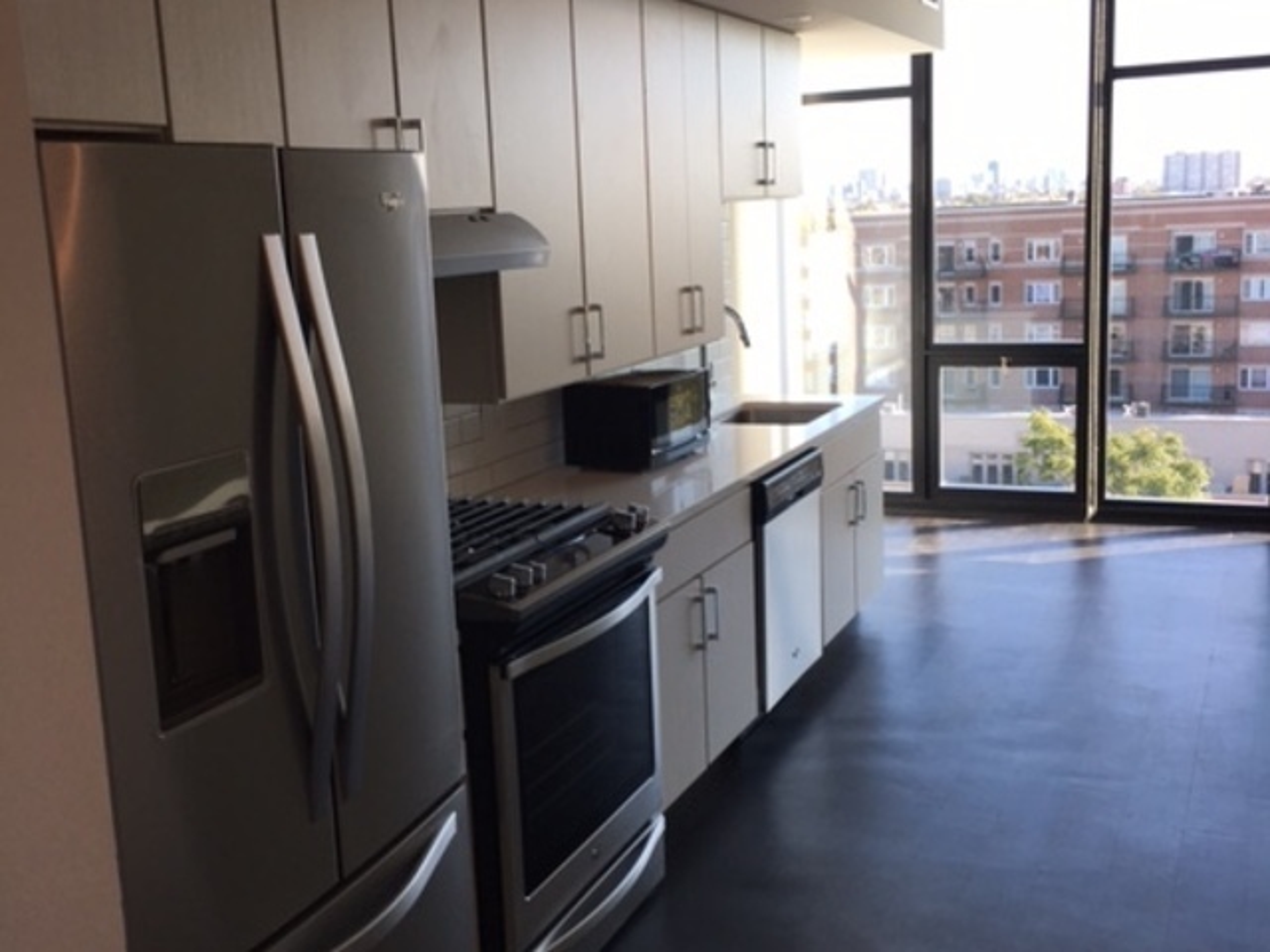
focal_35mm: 29
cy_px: 476
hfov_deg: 61.7
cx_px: 635
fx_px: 1064
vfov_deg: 48.2
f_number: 2.2
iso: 25
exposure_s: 1/145
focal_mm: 4.15
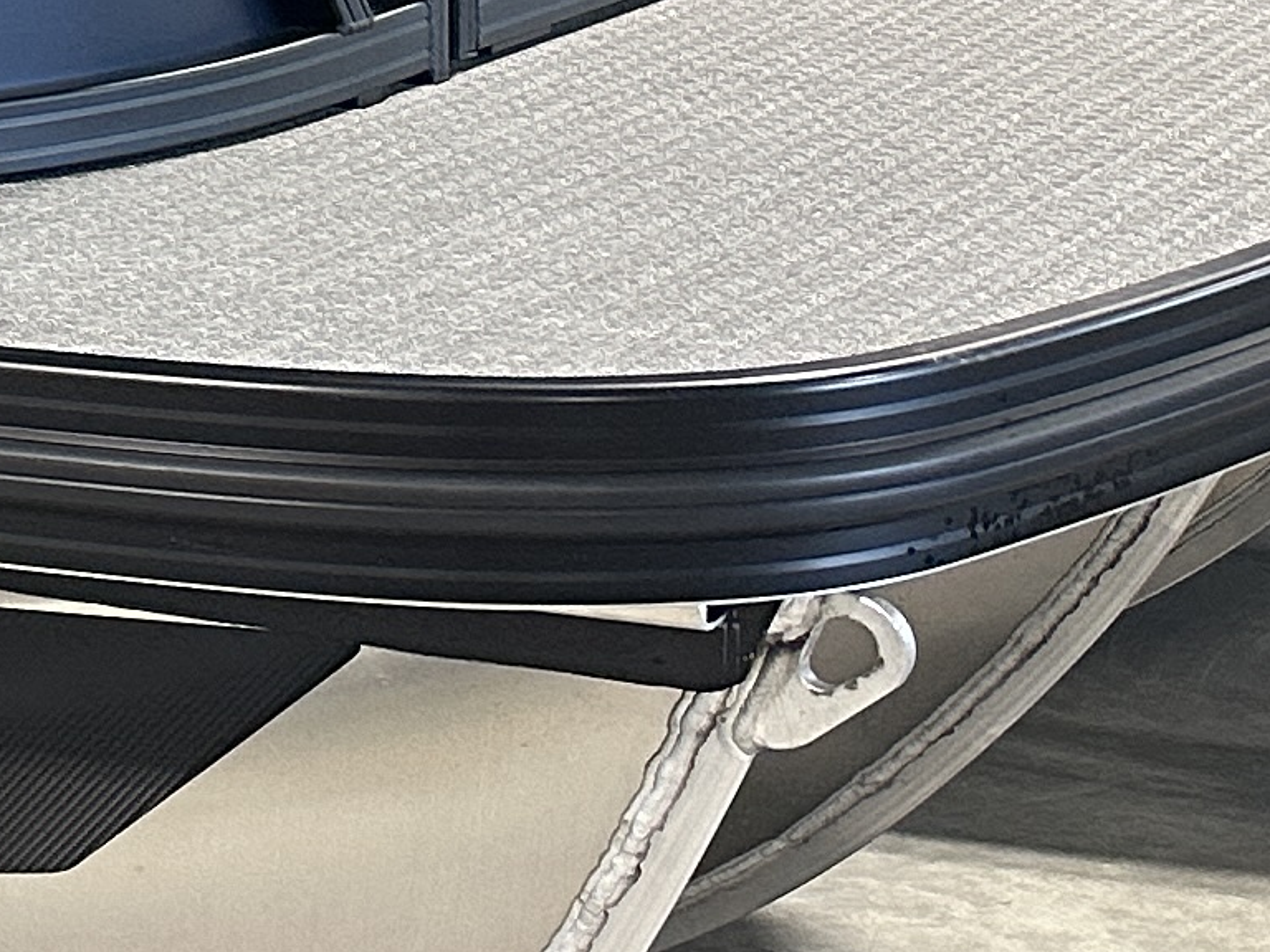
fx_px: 4623
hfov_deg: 12.9
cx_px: -1503
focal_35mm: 126
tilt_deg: -5.1
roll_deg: +1.5
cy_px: -337
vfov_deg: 11.4
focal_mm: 6.86
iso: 250
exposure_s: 1/107
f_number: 1.78
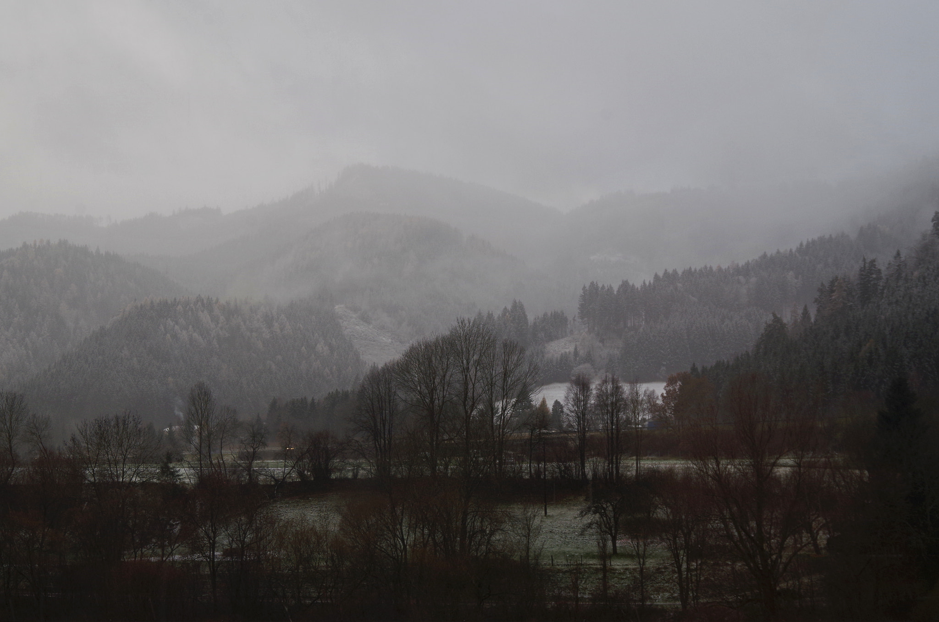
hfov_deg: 36.9
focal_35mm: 54
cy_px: 311
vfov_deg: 24.9
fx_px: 1405
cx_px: 470
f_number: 8
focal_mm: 36
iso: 200
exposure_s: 1/15
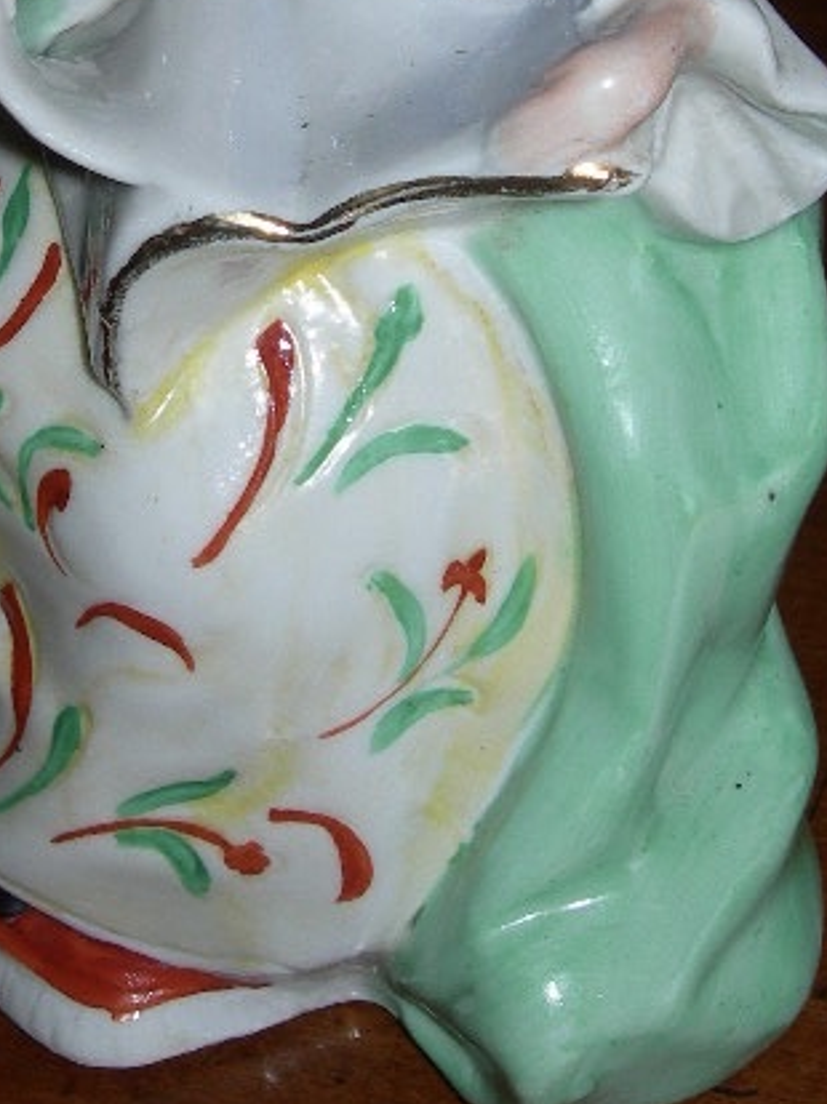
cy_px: 45
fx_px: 2997
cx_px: 160
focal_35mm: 94
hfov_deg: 15.6
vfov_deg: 20.3
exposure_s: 1/60.1
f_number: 4.8
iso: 50
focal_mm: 7.8
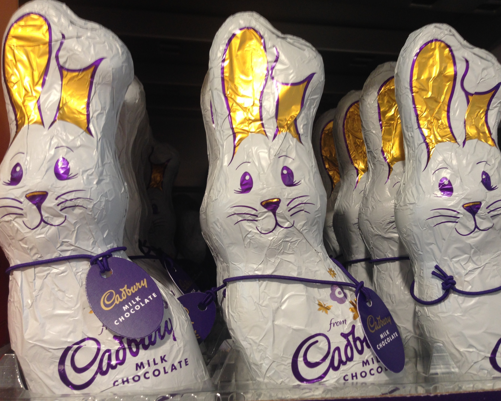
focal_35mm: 35
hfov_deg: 51.5
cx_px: 265
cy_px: 197
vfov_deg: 42.2
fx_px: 519
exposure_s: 1/20
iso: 80
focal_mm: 4.12
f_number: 2.4
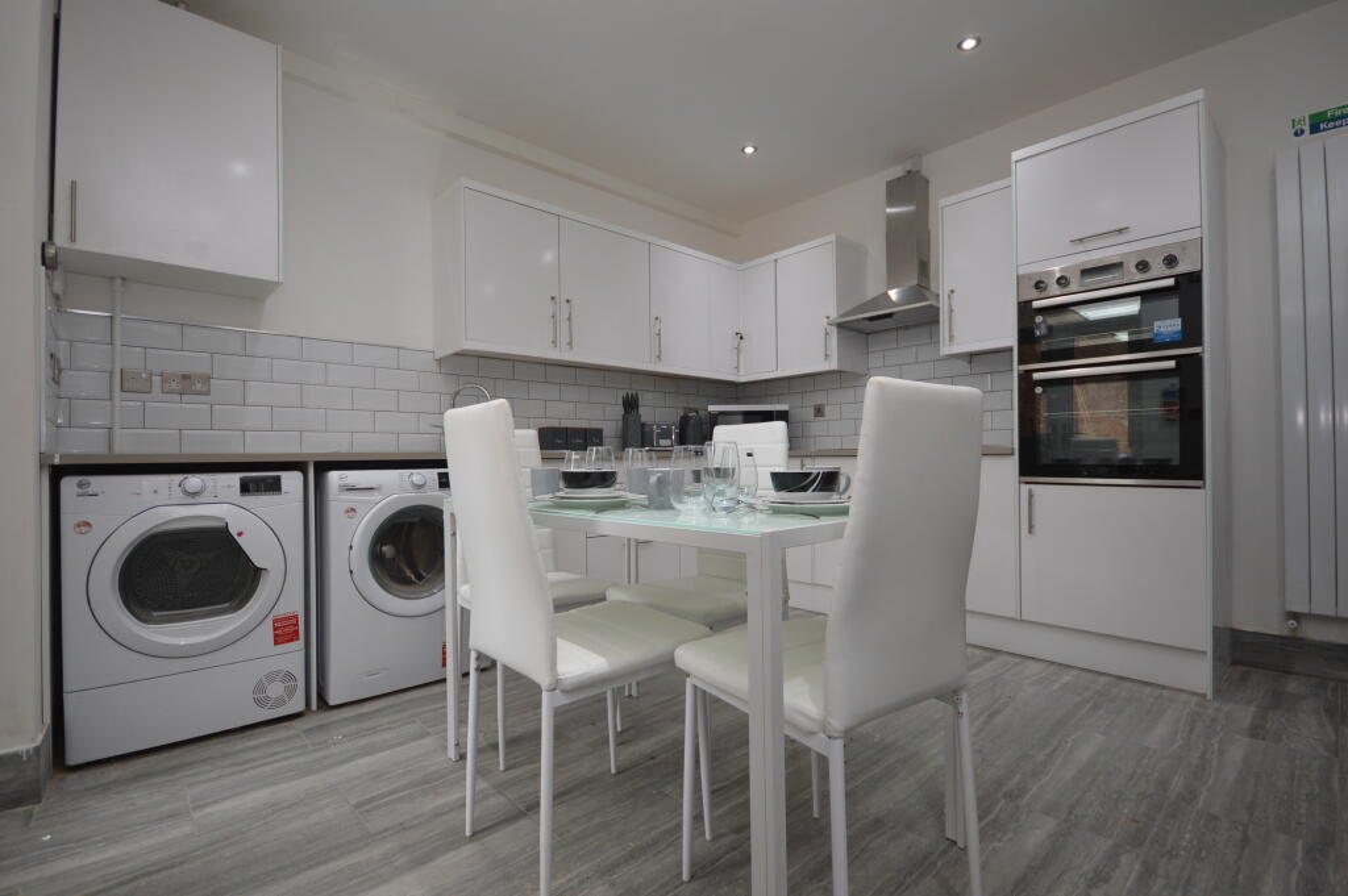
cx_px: 674
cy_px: 448
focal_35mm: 15
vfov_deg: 77.2
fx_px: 561
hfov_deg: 100.4
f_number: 4
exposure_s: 1/60
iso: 450
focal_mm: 10
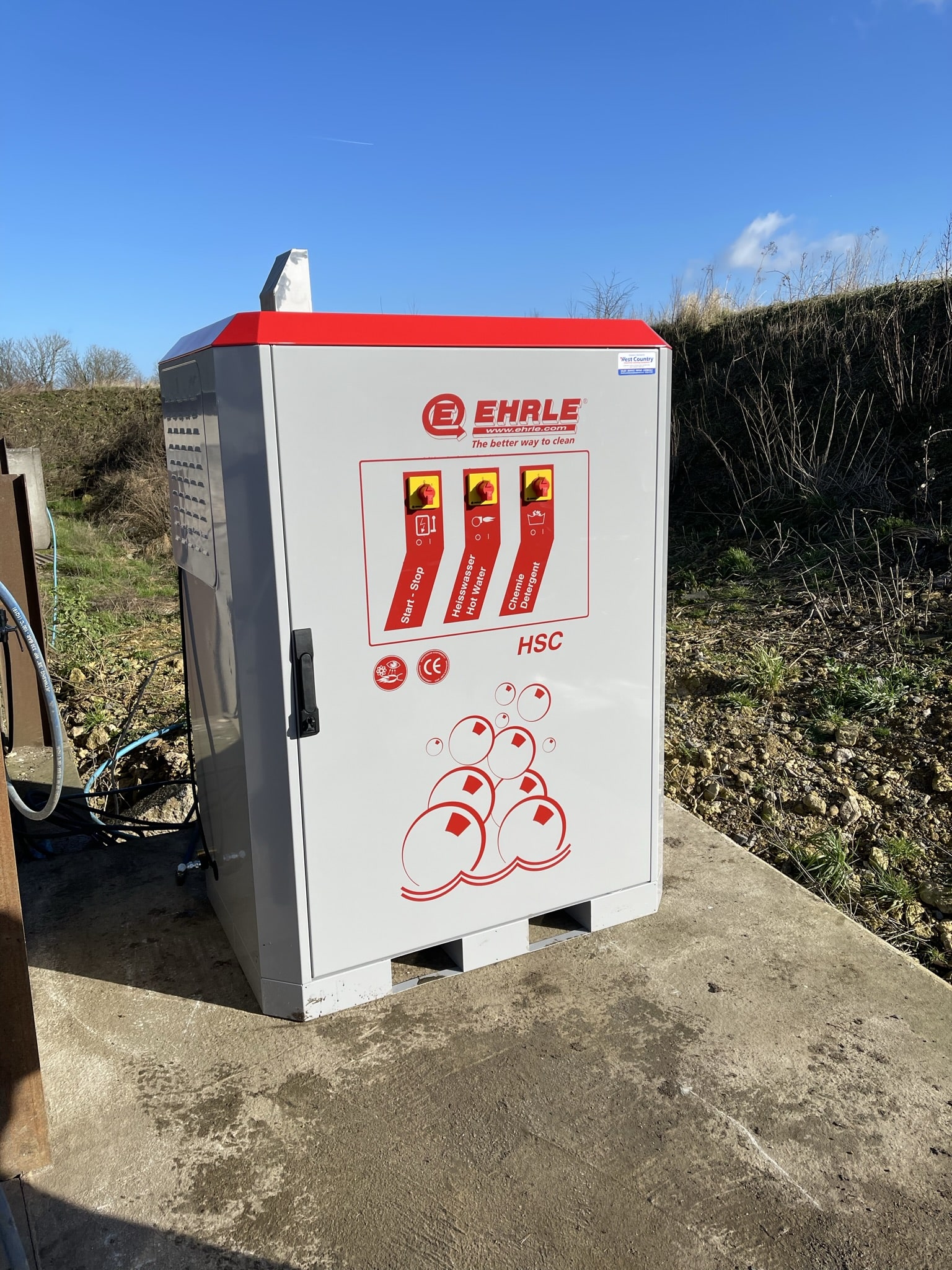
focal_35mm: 26
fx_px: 953
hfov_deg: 53.1
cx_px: 476
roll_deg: +1.3
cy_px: 635
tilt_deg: -11.8
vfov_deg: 67.3
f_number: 1.6
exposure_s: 1/3922
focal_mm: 5.1
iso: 32
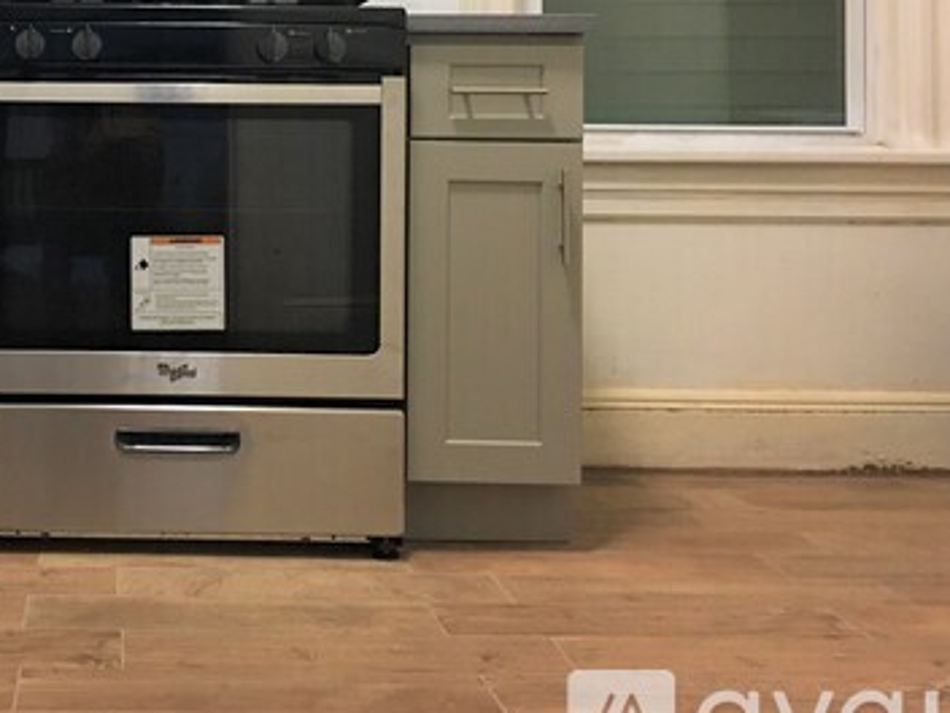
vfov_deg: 25.9
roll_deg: -1.0
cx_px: 104
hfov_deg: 33.2
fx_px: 1509
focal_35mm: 55
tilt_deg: +2.6
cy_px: 103
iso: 64
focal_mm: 4.15
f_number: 2.2
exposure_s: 1/15
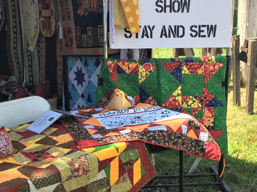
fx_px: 393
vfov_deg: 27.4
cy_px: 116
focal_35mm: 53
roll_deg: -2.0
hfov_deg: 36.2
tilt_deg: -15.3
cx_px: 122
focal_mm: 4.15
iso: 32
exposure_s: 1/501
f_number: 2.2
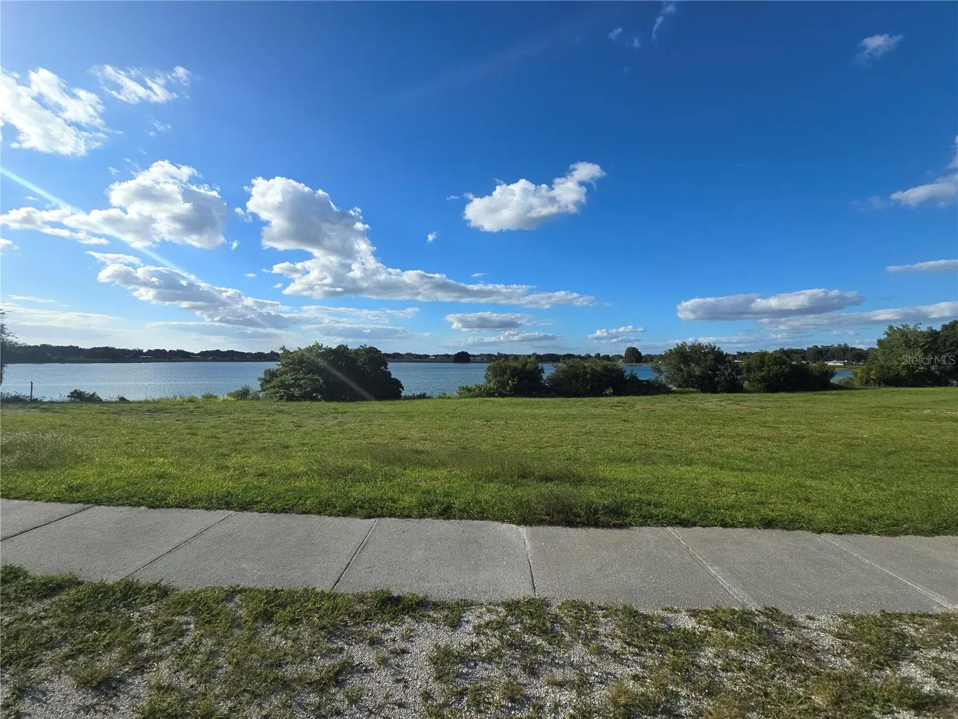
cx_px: 479
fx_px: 360
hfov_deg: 106.2
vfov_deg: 89.9
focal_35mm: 13
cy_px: 360
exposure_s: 1/3246
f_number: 2.2
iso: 50
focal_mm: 2.2
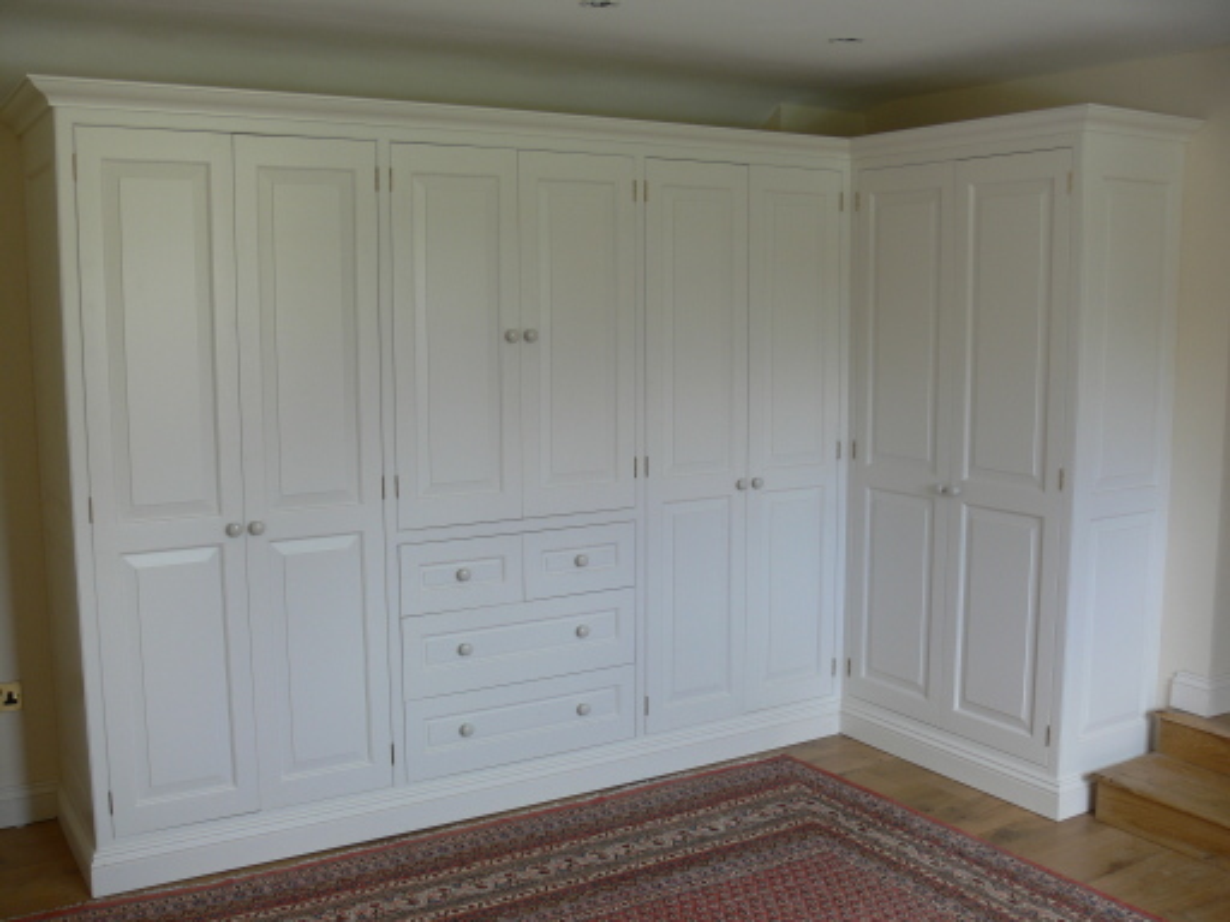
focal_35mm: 35
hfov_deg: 52.6
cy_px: 461
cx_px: 615
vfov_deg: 40.7
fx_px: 1244
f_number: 2.8
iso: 80
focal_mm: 7.4
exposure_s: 1/30
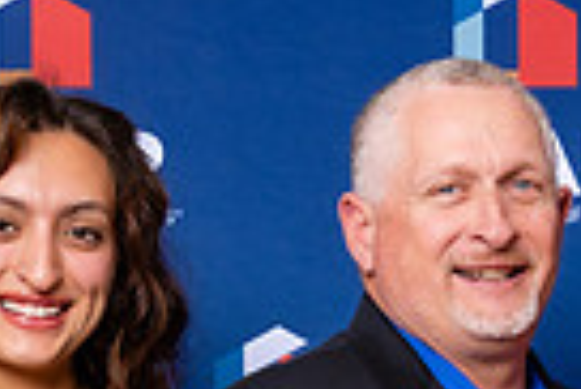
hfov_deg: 8.6
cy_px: 614
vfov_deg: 5.7
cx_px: 438
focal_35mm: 239
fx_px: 3861
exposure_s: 1/200
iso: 500
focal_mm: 50
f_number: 5.6
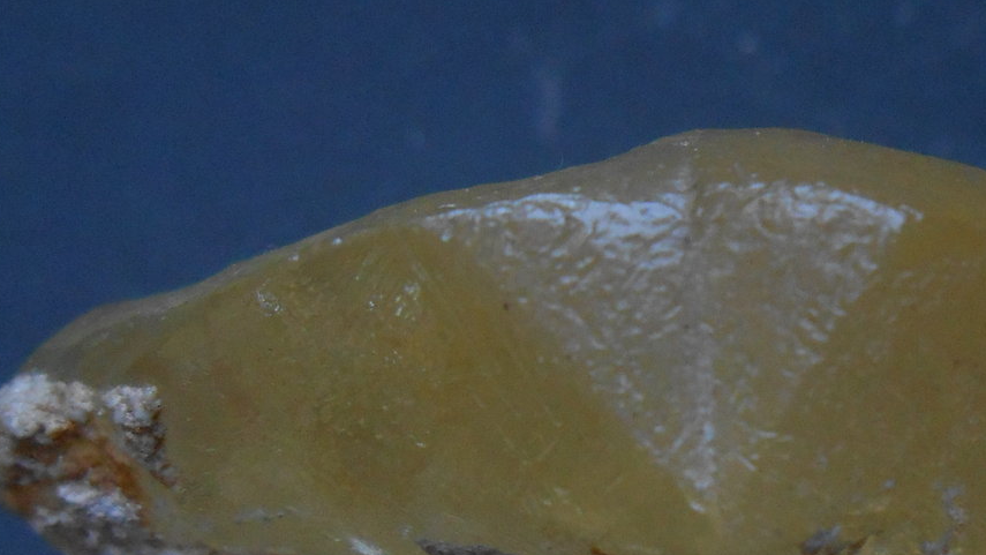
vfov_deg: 22.5
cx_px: 739
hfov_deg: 38.2
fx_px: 1386
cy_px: 375
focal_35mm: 53
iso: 400
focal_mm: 4.6
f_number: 3.5
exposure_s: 1/6
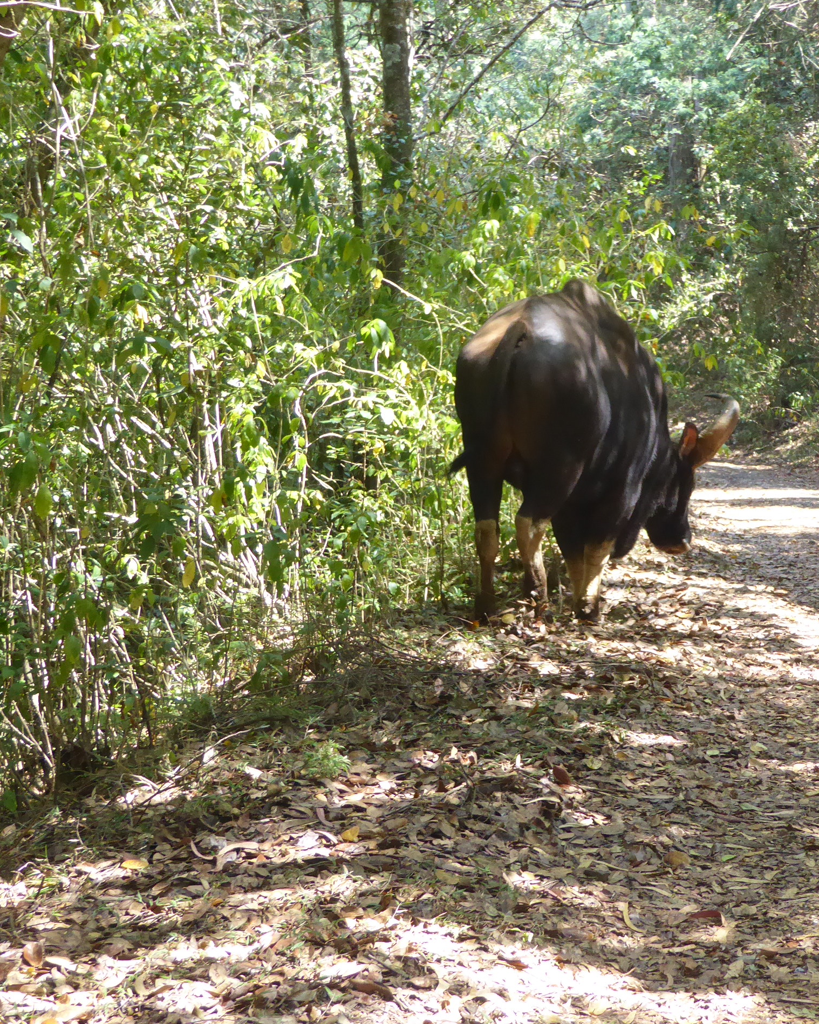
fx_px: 2394
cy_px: 511
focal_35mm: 79
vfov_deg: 24.1
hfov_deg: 19.3
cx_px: 584
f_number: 4.2
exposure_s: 1/125
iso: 640
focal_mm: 10.3
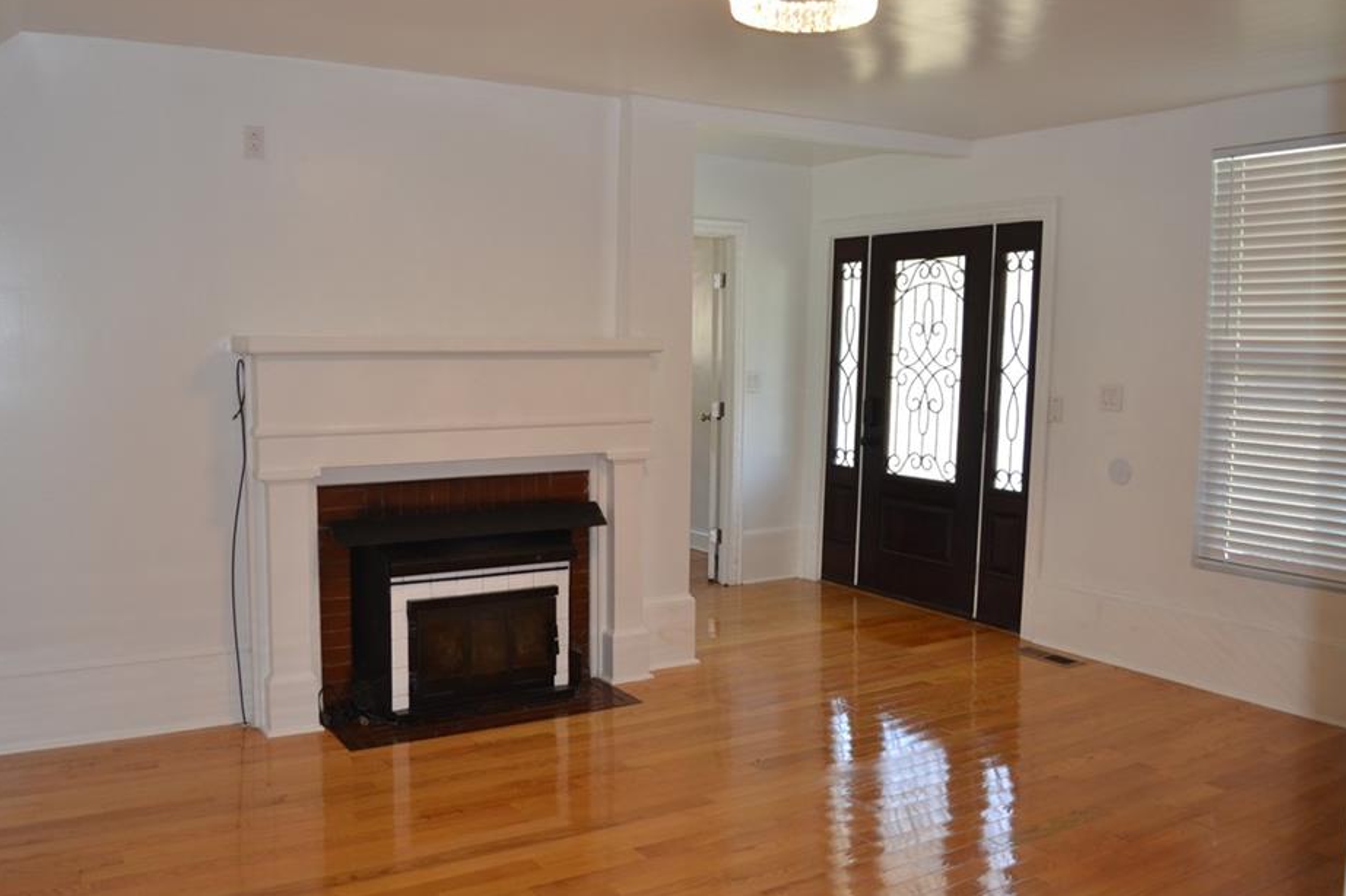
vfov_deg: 43.6
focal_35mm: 30
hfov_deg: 61.9
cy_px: 417
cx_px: 626
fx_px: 1121
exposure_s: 1/80
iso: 400
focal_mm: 18
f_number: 4
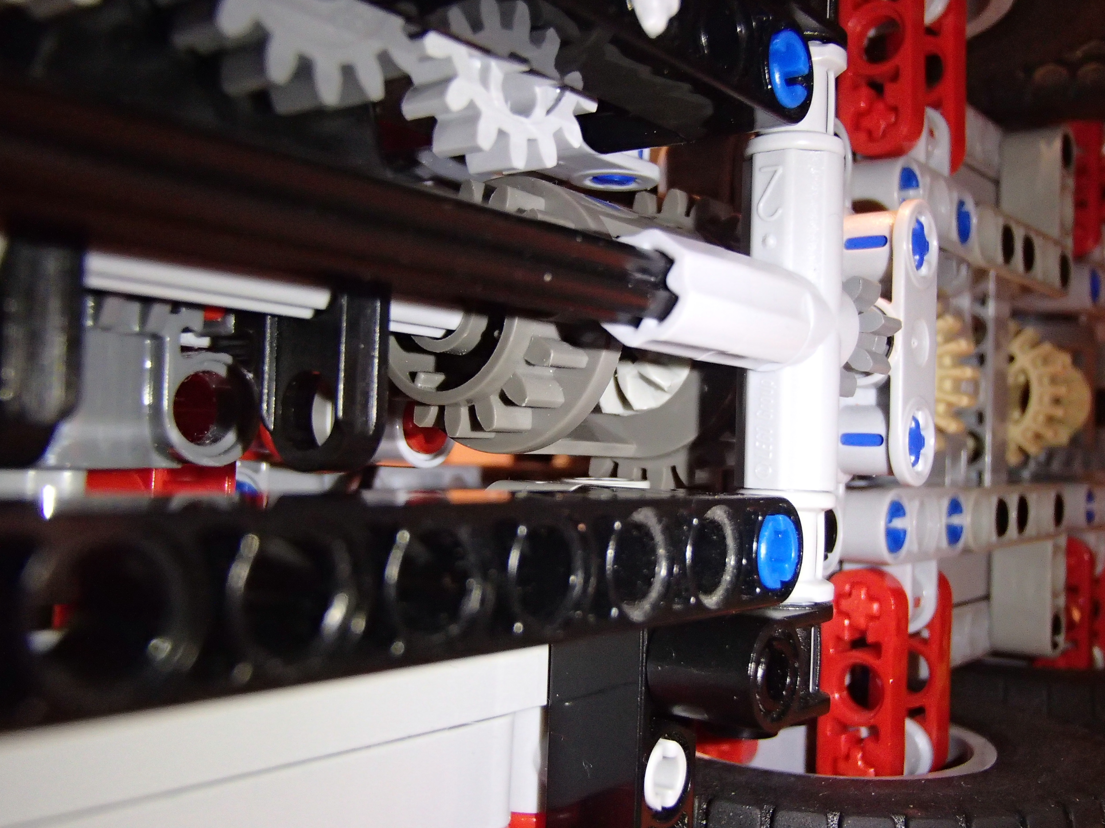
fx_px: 1213
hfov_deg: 49.0
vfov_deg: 37.7
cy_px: 407
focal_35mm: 38
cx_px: 566
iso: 800
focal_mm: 6.64
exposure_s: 1/40
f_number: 4.7
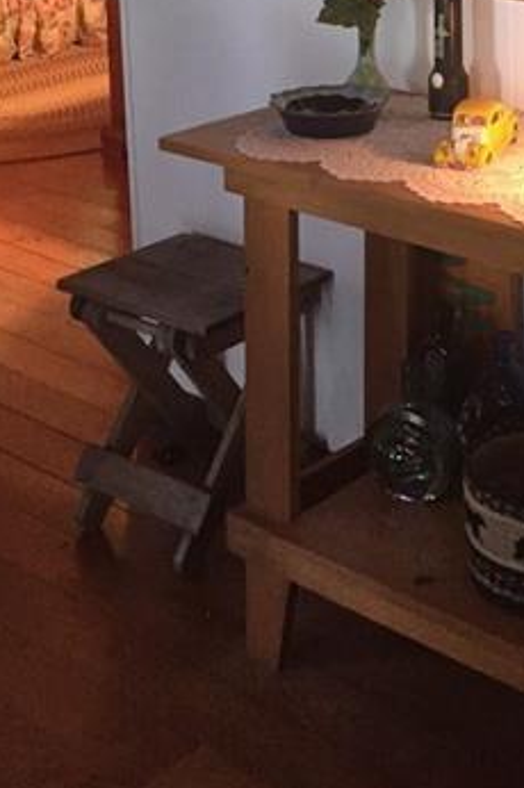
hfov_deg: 19.8
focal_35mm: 67
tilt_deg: -7.6
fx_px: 1466
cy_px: -71
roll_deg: +0.4
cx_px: 501
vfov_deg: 27.6
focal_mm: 4.15
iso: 250
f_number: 2.2
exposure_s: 1/30
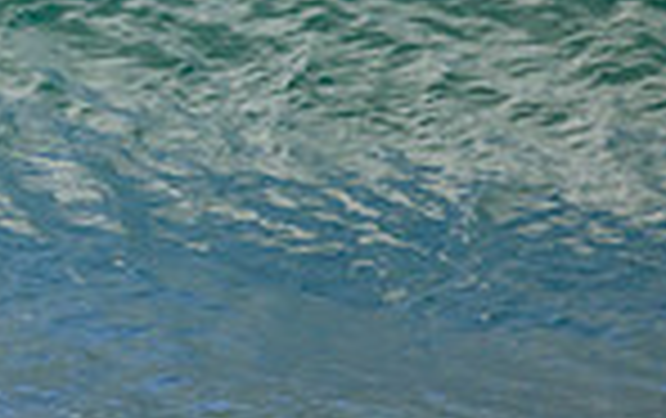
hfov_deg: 0.7
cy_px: -178
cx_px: -482
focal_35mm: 3191
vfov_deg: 0.4
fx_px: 58007
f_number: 11
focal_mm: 800
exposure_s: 1/2000
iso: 1250
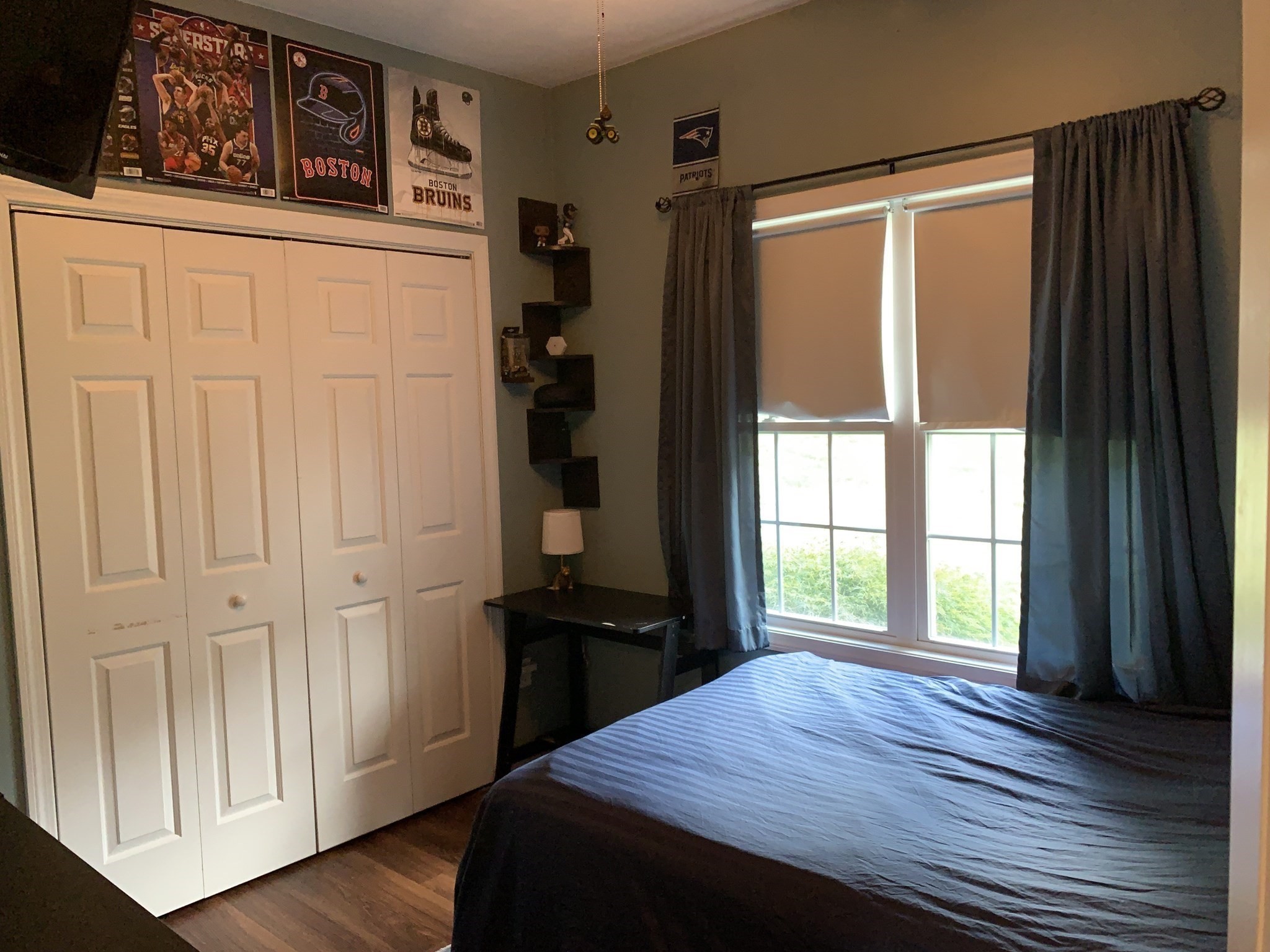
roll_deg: +1.7
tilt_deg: -3.7
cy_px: 476
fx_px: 954
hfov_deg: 67.3
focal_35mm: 26
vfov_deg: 53.1
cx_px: 635
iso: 250
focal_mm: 4.25
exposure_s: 1/40
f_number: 1.8
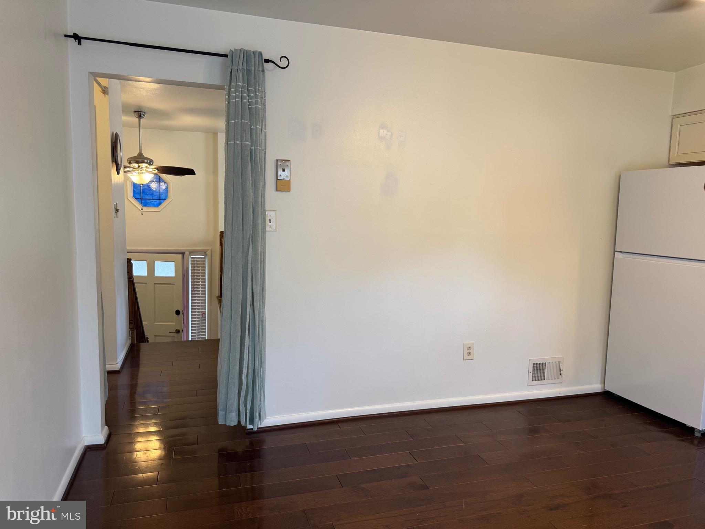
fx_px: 489
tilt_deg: -7.8
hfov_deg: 71.6
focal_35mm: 24
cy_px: 264
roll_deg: -1.8
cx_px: 352
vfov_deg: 56.8
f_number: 1.78
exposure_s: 1/60
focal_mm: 6.76
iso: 125
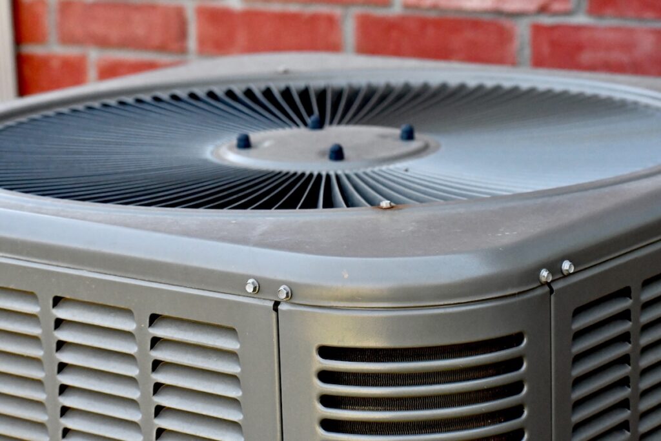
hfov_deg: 17.1
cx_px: 330
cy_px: 220
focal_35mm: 120
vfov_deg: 11.4
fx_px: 2203
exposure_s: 1/800
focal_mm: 80
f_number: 7.1
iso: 2500
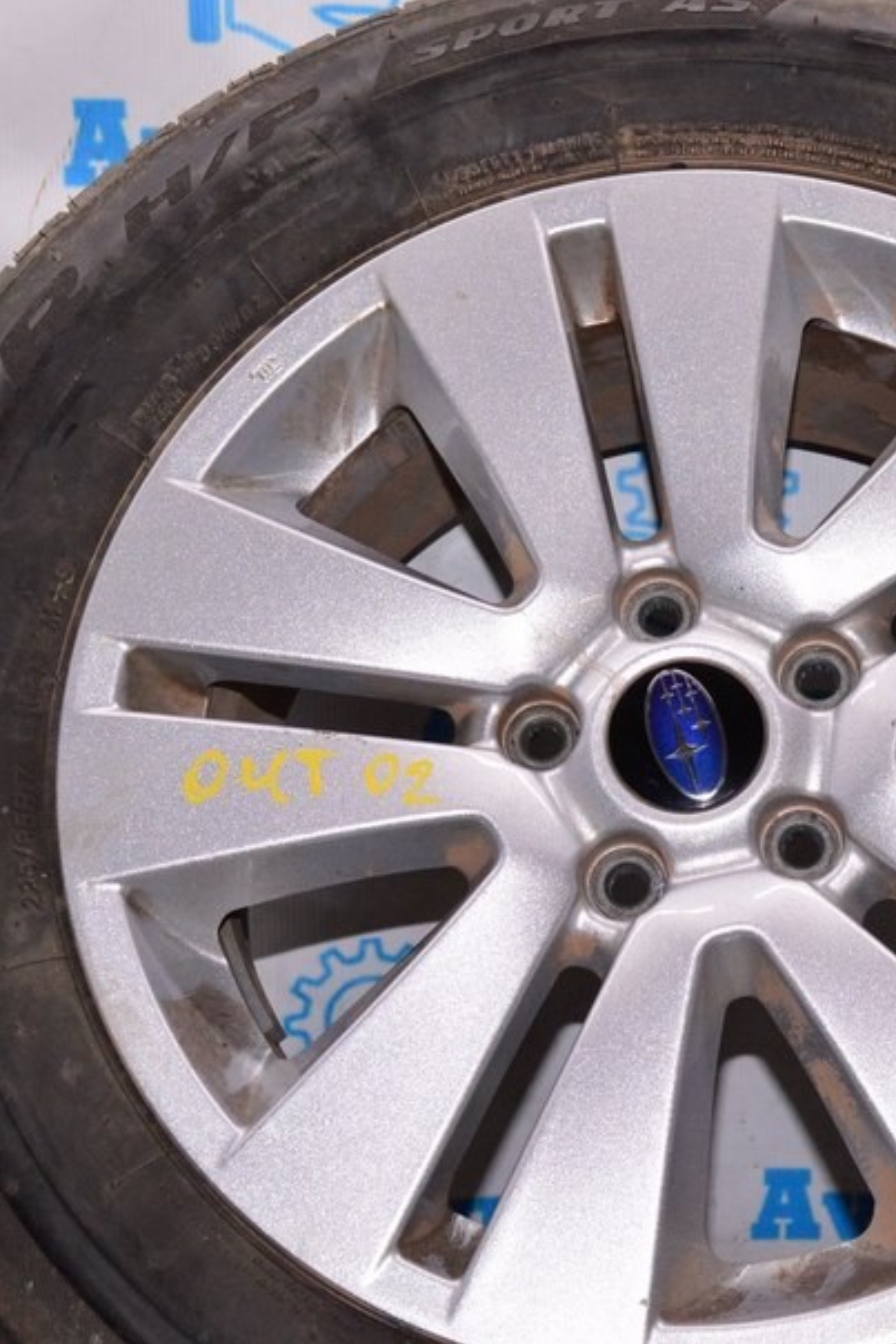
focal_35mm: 61
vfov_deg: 32.8
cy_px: 751
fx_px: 2276
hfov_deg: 22.0
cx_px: 711
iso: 1600
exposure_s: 1/160
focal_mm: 24
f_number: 8
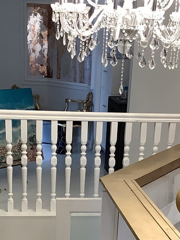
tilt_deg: -23.0
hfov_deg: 19.6
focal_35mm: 75
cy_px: 249
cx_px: 82
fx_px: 520
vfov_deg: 24.6
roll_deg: -0.9
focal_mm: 3.3
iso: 80
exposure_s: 1/60
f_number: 2.4
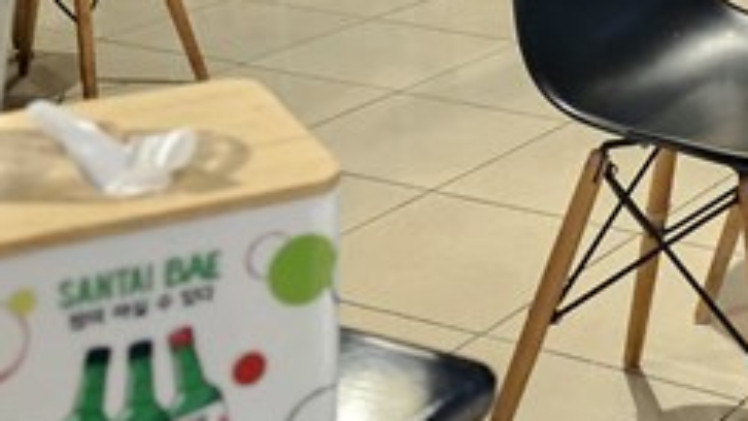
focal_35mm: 87
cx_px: 847
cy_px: -423
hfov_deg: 22.9
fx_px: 1725
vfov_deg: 12.3
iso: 1000
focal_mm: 6.3
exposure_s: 1/50
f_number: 1.7
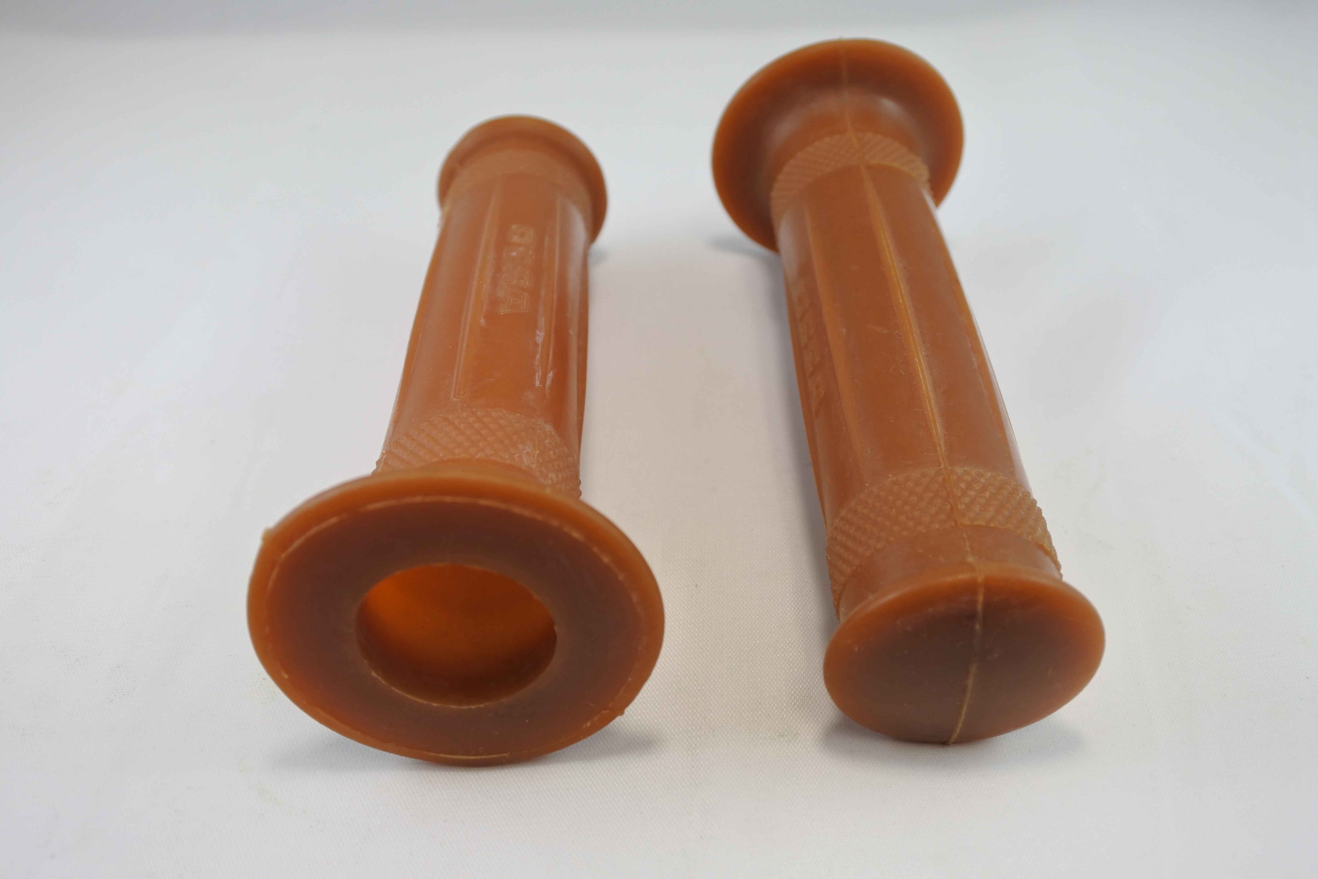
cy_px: 440
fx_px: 1135
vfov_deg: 42.3
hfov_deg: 60.3
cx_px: 659
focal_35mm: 31
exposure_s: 1/250
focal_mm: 11.6
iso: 400
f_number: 3.8
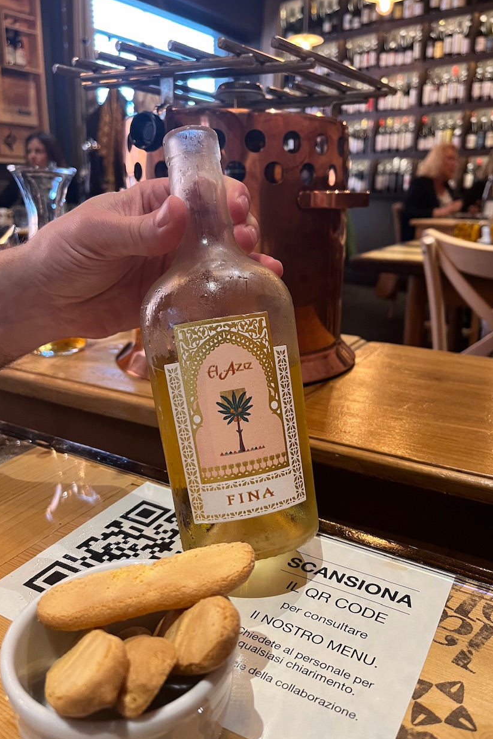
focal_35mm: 28
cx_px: 273
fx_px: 575
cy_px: 358
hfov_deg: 46.3
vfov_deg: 65.5
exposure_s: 1/59
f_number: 1.6
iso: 320
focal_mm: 5.1
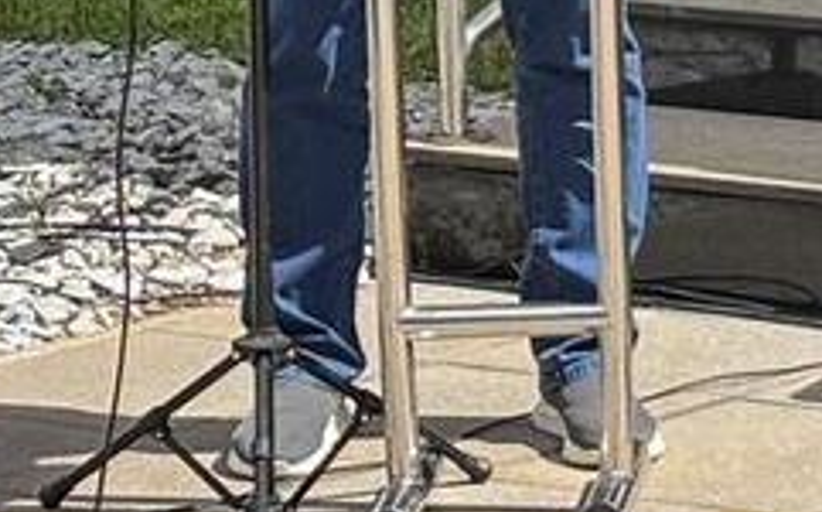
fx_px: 6153
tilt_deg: -3.0
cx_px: 1511
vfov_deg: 4.7
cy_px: -474
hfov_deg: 7.4
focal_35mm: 275
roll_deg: +0.1
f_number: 1.6
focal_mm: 5.96
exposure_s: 1/781
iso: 32
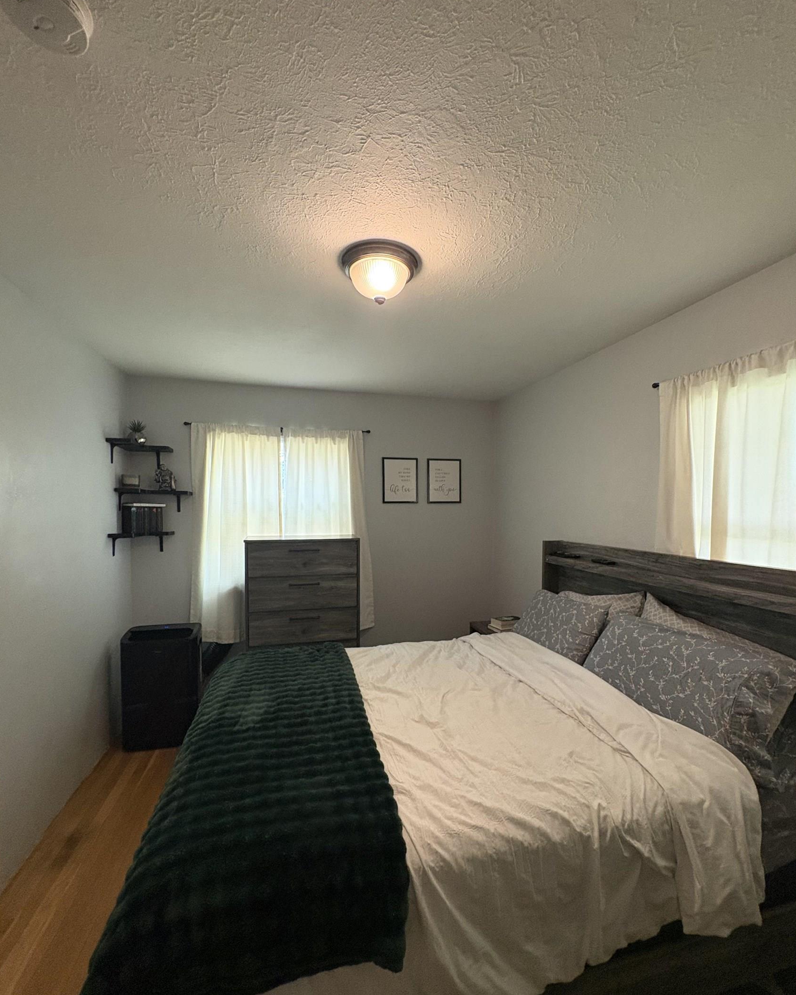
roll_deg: -0.4
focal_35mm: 15
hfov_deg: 84.0
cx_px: 408
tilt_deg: -1.0
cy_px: 525
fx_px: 442
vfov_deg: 96.7
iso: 500
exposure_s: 1/60
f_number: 2.2
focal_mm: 2.22
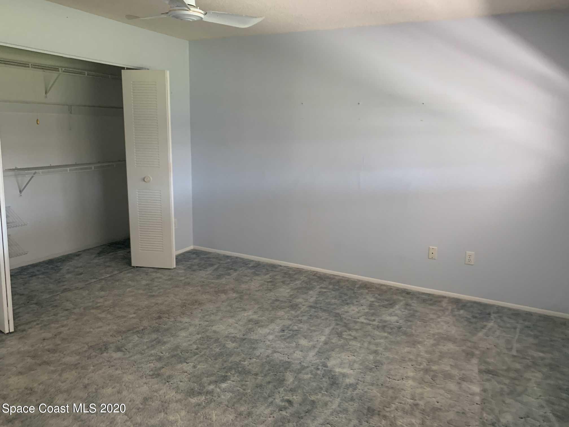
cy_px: 214
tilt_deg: -13.5
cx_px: 284
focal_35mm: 26
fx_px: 427
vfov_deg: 53.1
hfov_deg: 67.3
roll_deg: -1.6
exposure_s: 1/60
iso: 320
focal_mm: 4.25
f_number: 1.8
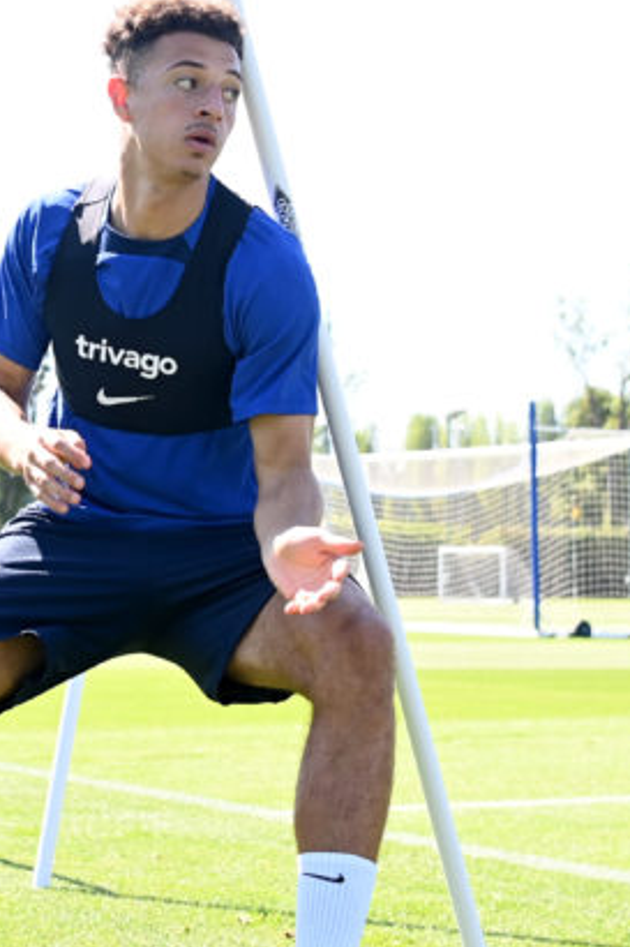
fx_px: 2102
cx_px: 351
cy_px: 424
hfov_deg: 17.0
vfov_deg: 25.4
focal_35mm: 80
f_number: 4.5
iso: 400
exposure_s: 1/1600
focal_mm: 32
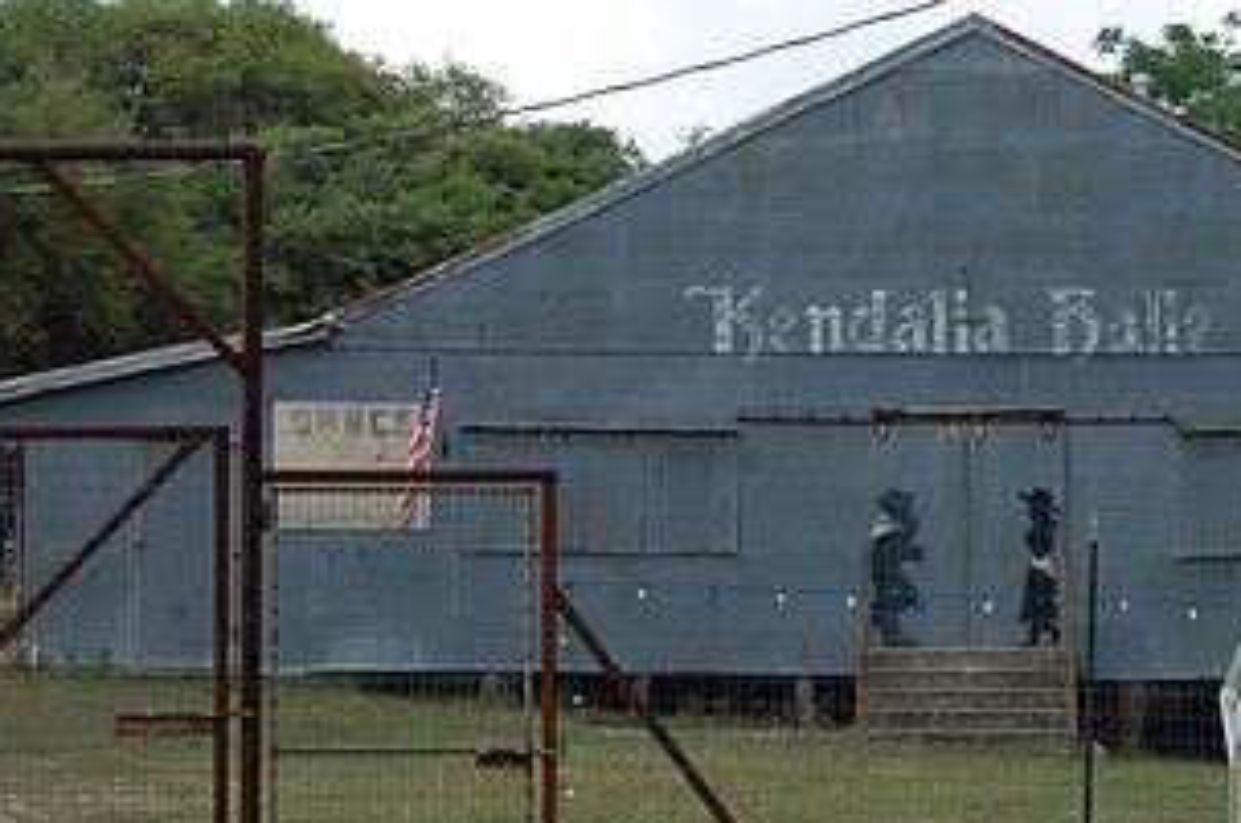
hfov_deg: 17.7
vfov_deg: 11.9
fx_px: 3958
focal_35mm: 115
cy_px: 393
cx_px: 942
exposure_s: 1/320
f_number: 6.3
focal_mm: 40
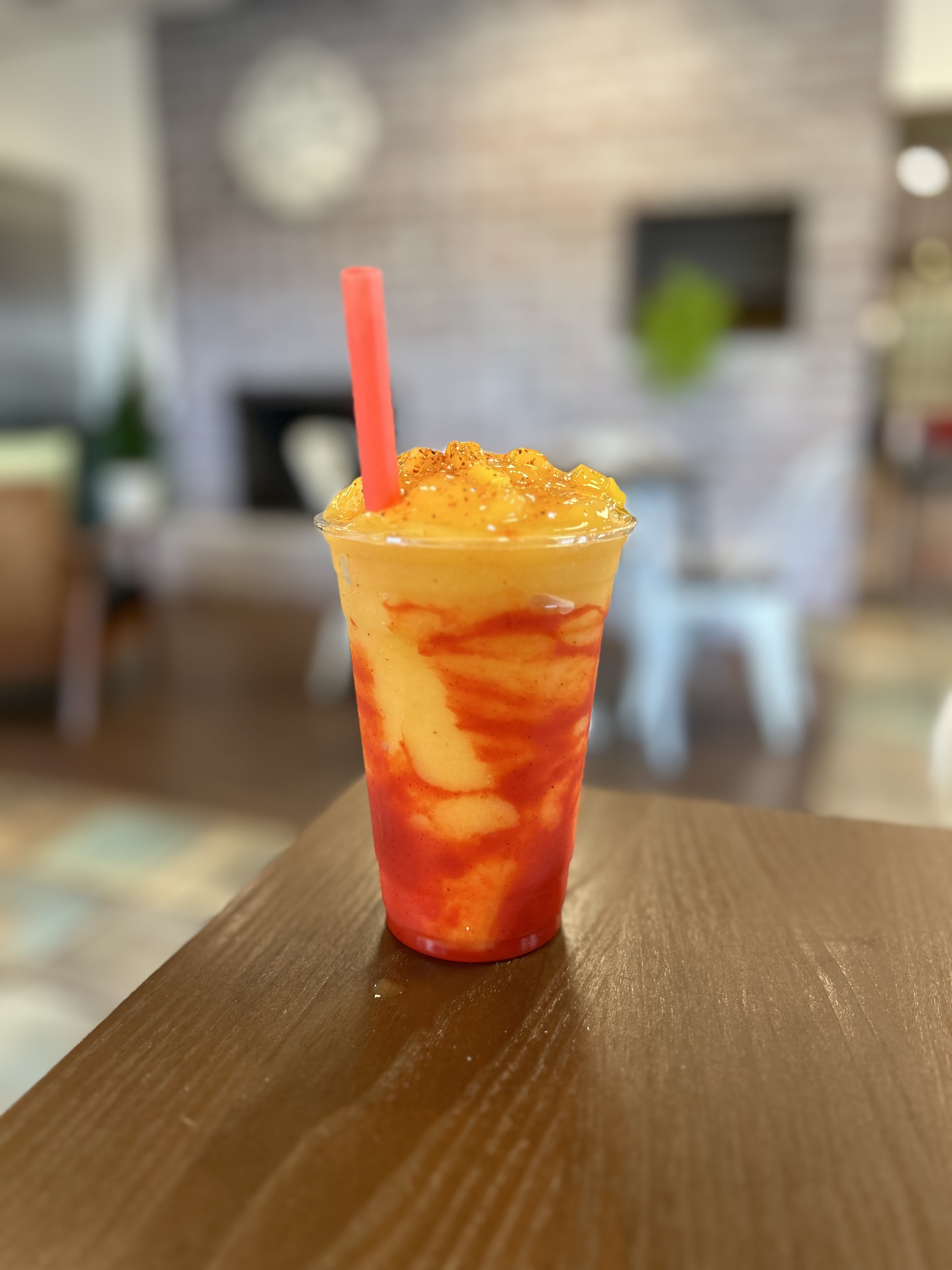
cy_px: 635
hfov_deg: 53.1
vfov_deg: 67.3
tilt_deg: -13.2
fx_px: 953
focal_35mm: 26
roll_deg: +0.3
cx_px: 476
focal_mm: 5.7
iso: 100
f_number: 1.5
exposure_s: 1/60
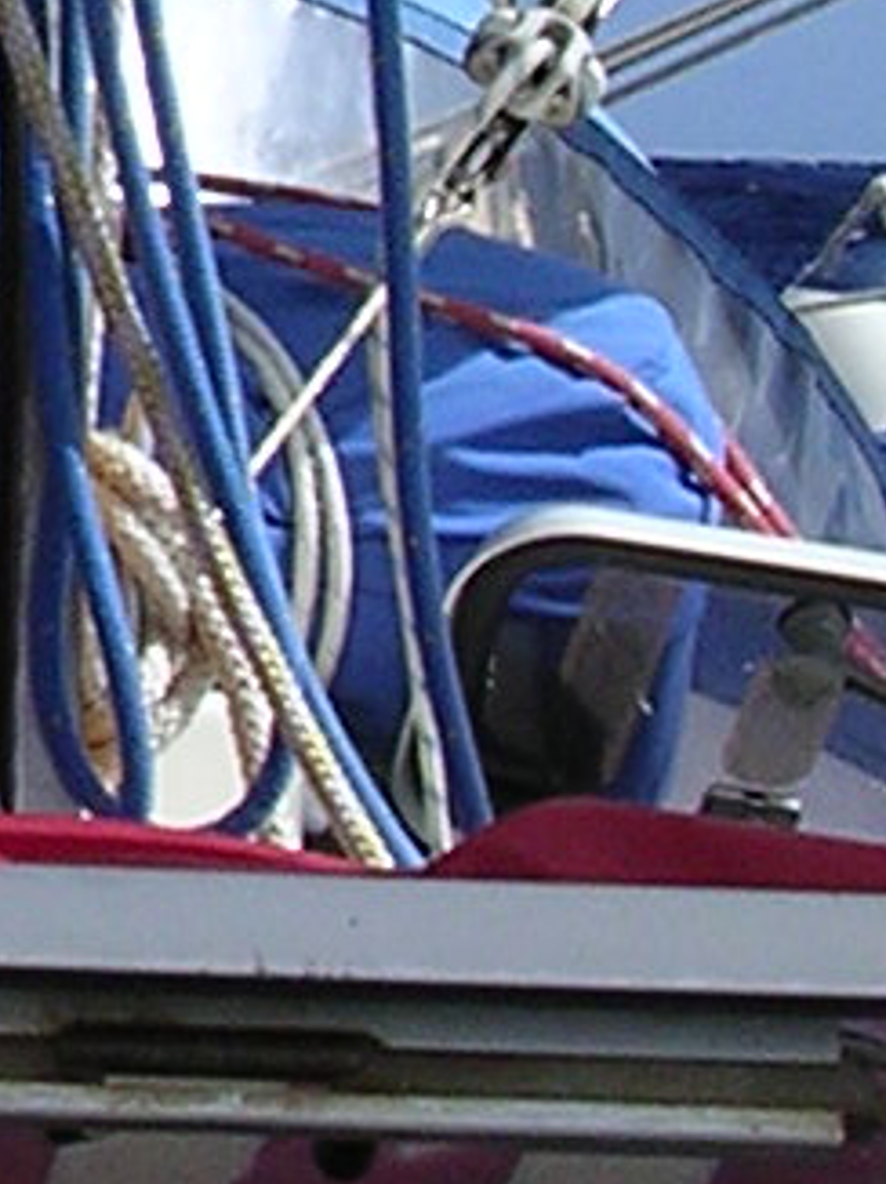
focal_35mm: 239
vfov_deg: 8.2
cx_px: -1496
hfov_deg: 5.9
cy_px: -429
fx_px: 8167
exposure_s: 1/465
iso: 100
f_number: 5.6
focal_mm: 5.8
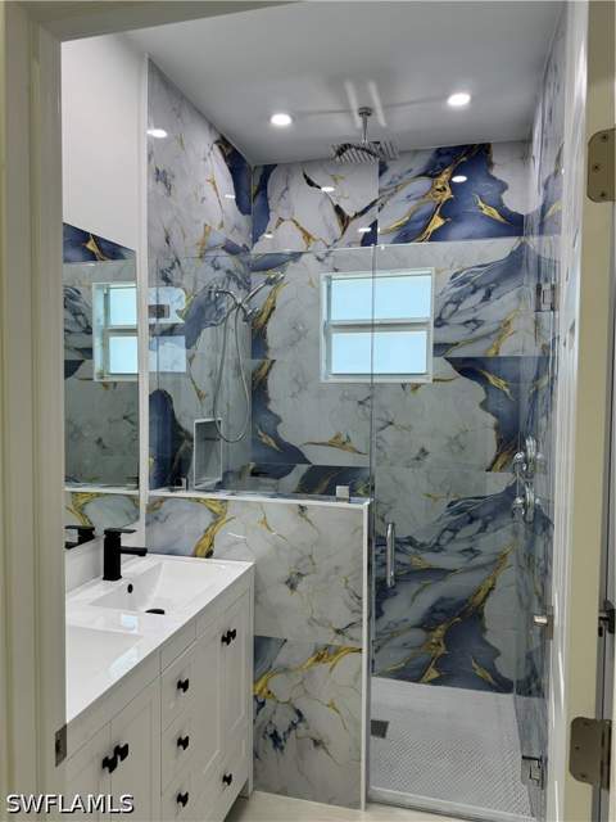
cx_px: 308
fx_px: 569
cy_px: 411
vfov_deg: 71.6
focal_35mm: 24
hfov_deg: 56.8
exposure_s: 1/120
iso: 100
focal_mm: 6.76
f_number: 1.78
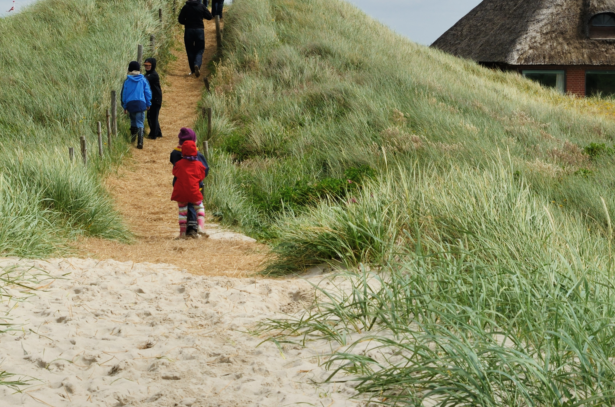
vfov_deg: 10.8
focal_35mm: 126
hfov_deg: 16.3
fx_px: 2147
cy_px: 40
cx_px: 189
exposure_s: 1/640
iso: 160
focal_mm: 45
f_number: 9
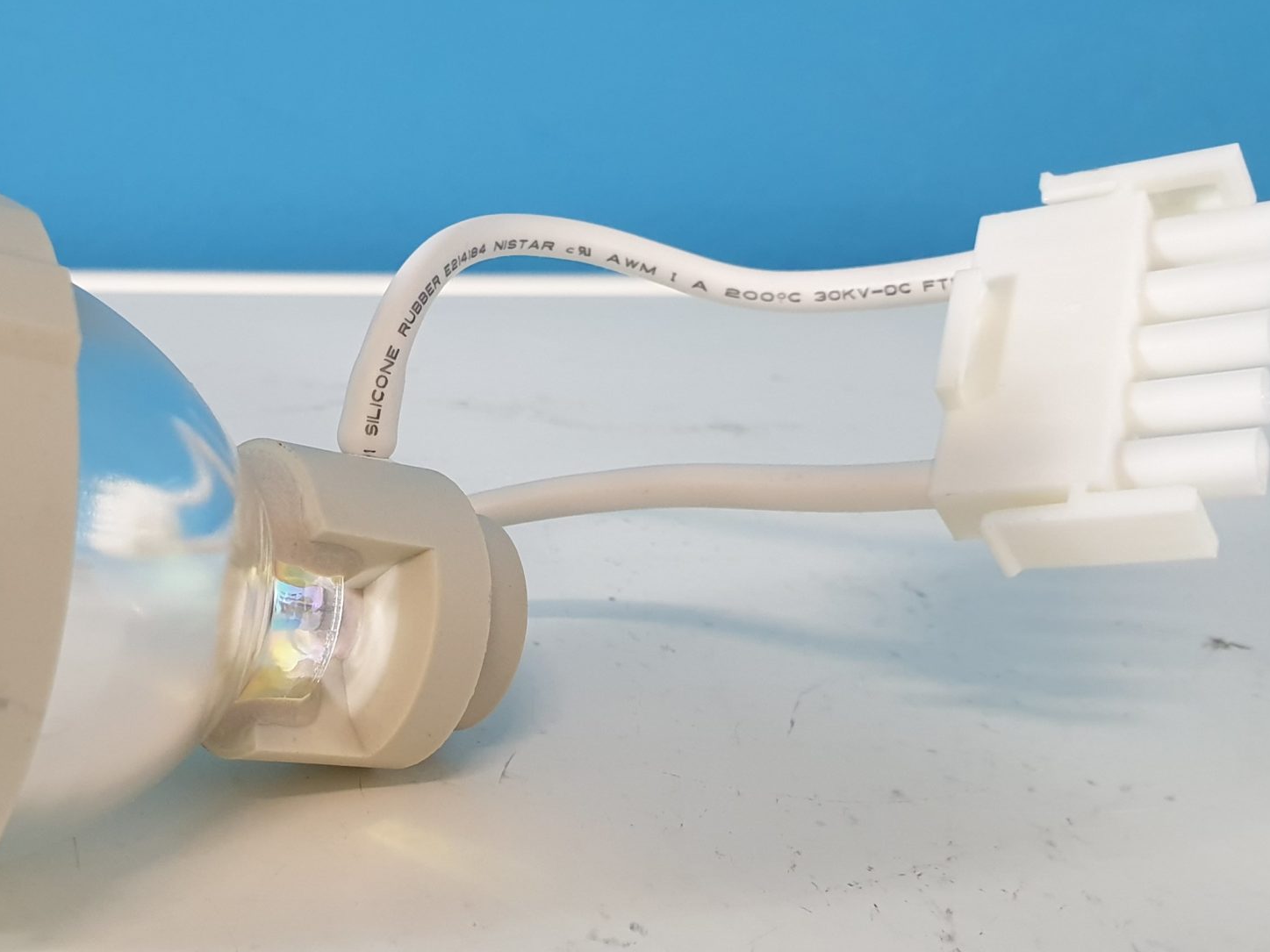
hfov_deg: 40.5
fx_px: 1688
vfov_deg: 31.2
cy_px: 643
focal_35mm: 46
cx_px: 376
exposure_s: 1/50
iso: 400
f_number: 2.4
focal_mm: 4.3
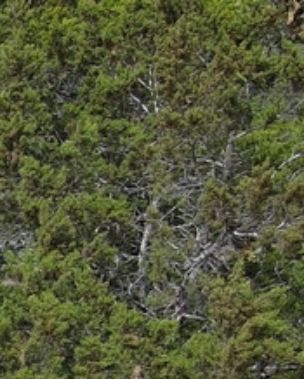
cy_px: 815
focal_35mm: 202
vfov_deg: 8.9
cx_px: -985
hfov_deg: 6.1
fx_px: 2267
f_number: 2.8
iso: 100
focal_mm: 10.57
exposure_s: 1/1052
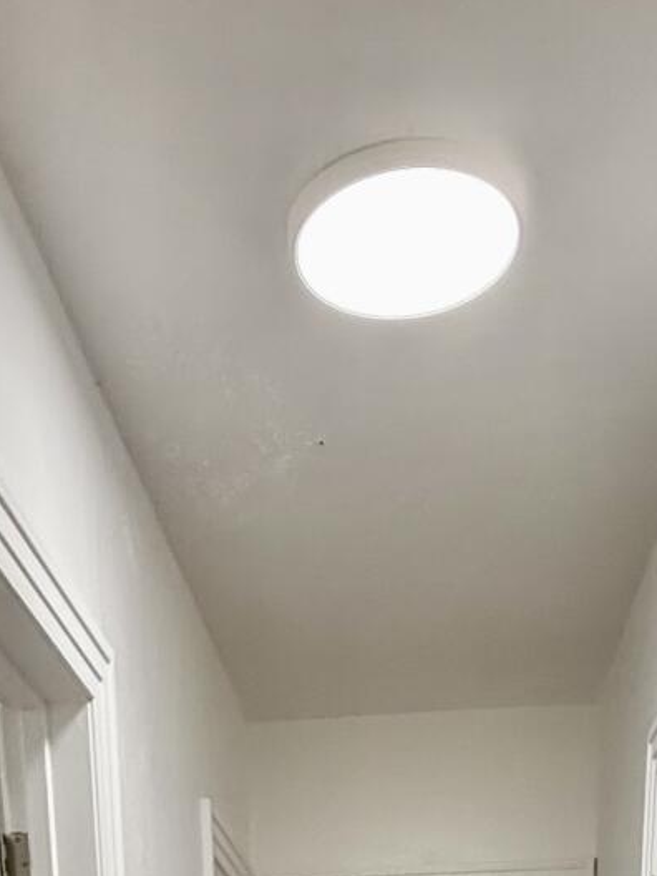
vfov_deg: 23.1
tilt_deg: -11.5
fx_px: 1341
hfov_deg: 27.5
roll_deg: +0.0
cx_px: 335
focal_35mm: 53
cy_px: 1508
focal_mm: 2.22
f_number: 2.2
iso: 250
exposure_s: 1/120
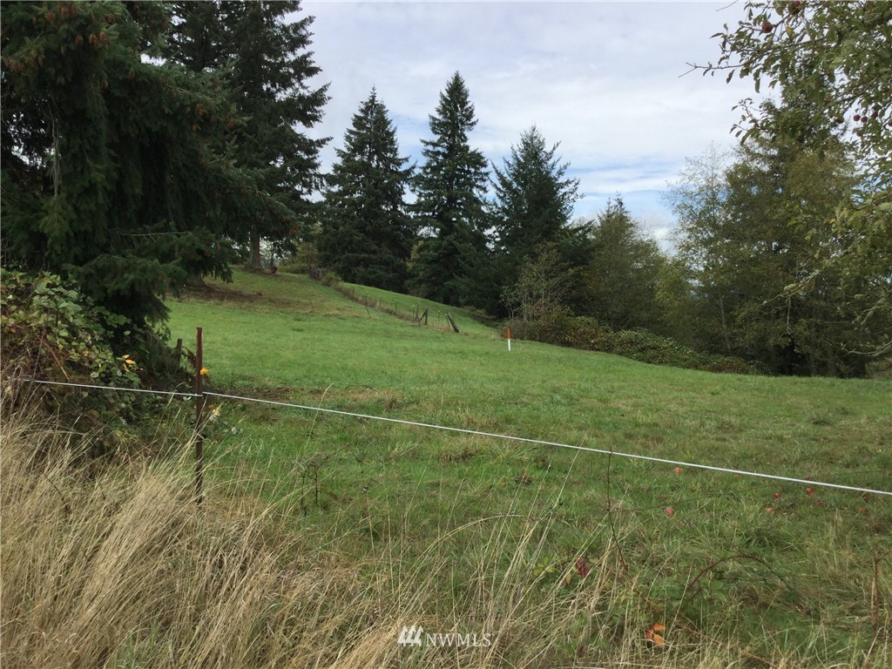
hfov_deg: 58.4
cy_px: 334
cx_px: 446
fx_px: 799
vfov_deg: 45.4
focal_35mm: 31
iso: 25
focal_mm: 3.3
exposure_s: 1/905
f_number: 2.4
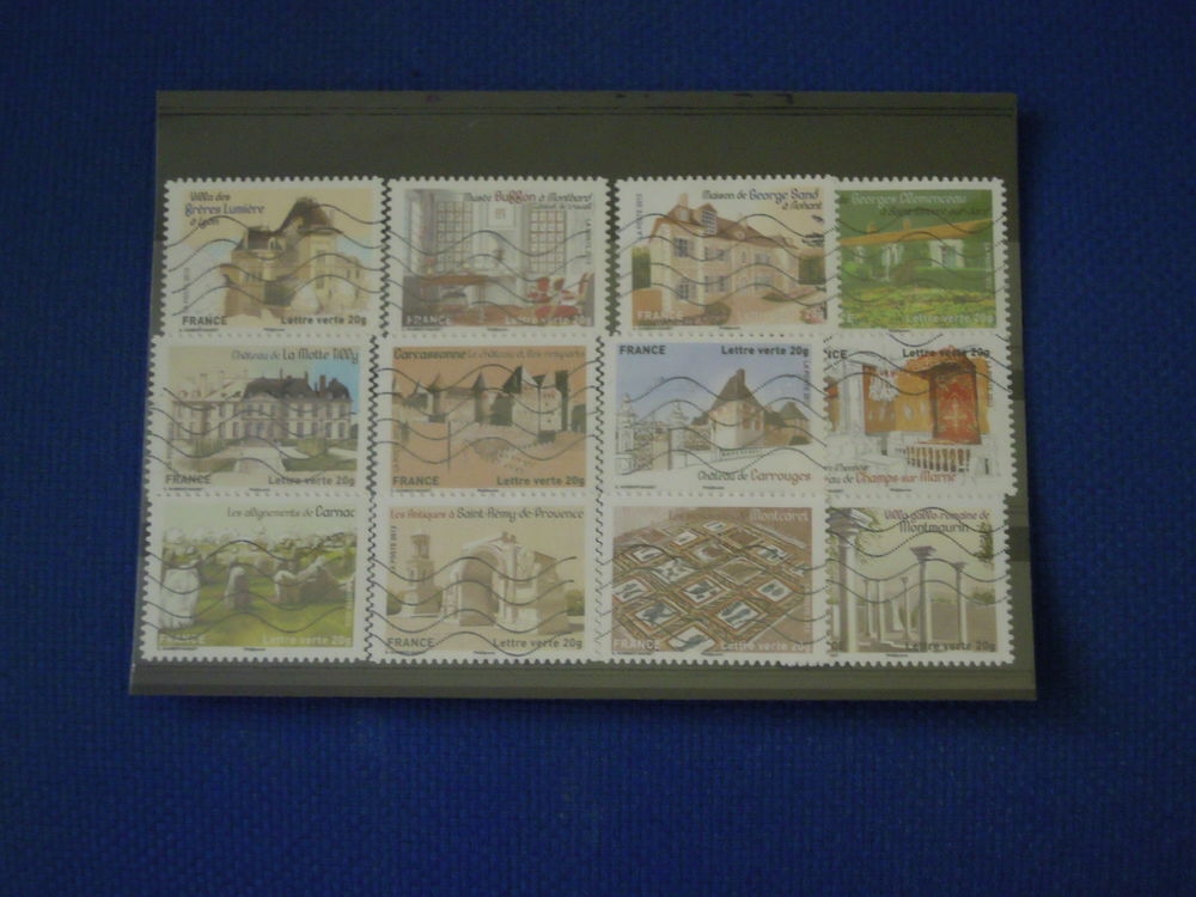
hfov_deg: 35.5
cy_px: 448
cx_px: 598
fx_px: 1866
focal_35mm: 54
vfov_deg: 27.0
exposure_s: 1/20
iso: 400
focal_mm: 9.6
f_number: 3.7
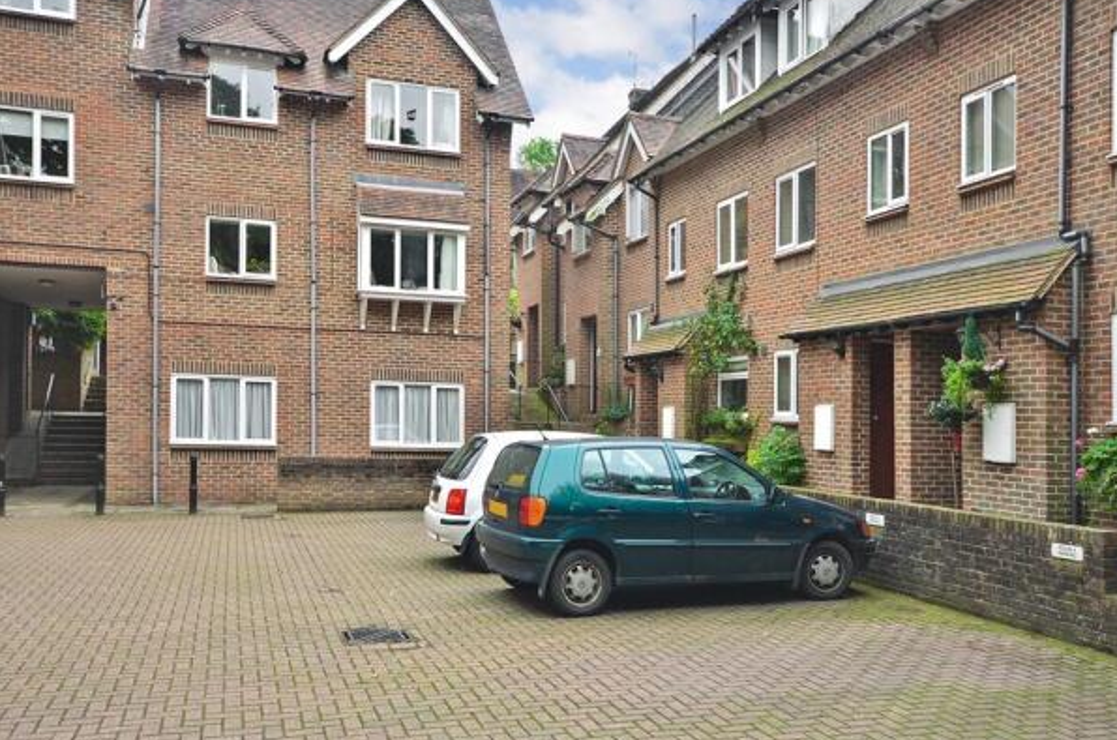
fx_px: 1022
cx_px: 581
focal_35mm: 33
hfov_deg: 57.3
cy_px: 348
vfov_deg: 39.8
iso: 200
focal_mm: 20
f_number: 5.6
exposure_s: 1/80
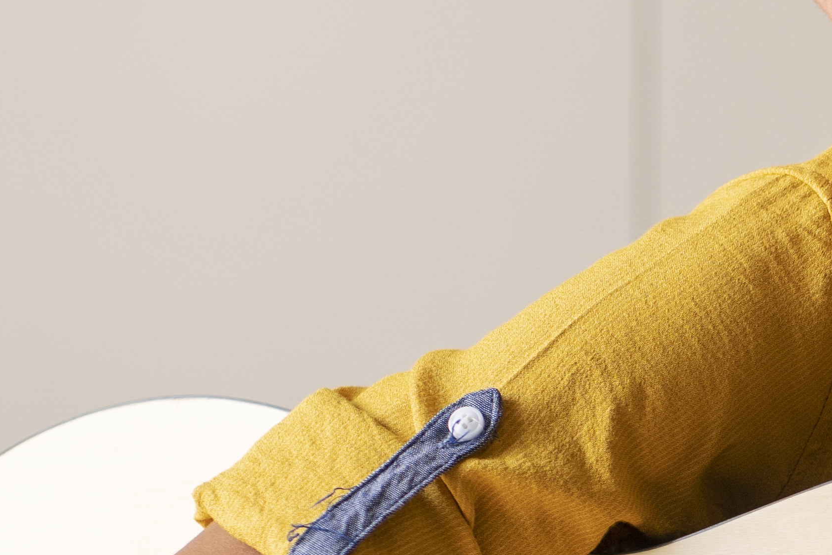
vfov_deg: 4.5
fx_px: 7049
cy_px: 357
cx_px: 1221
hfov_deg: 6.7
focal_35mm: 305
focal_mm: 85
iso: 160
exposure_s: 1/200
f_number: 3.2
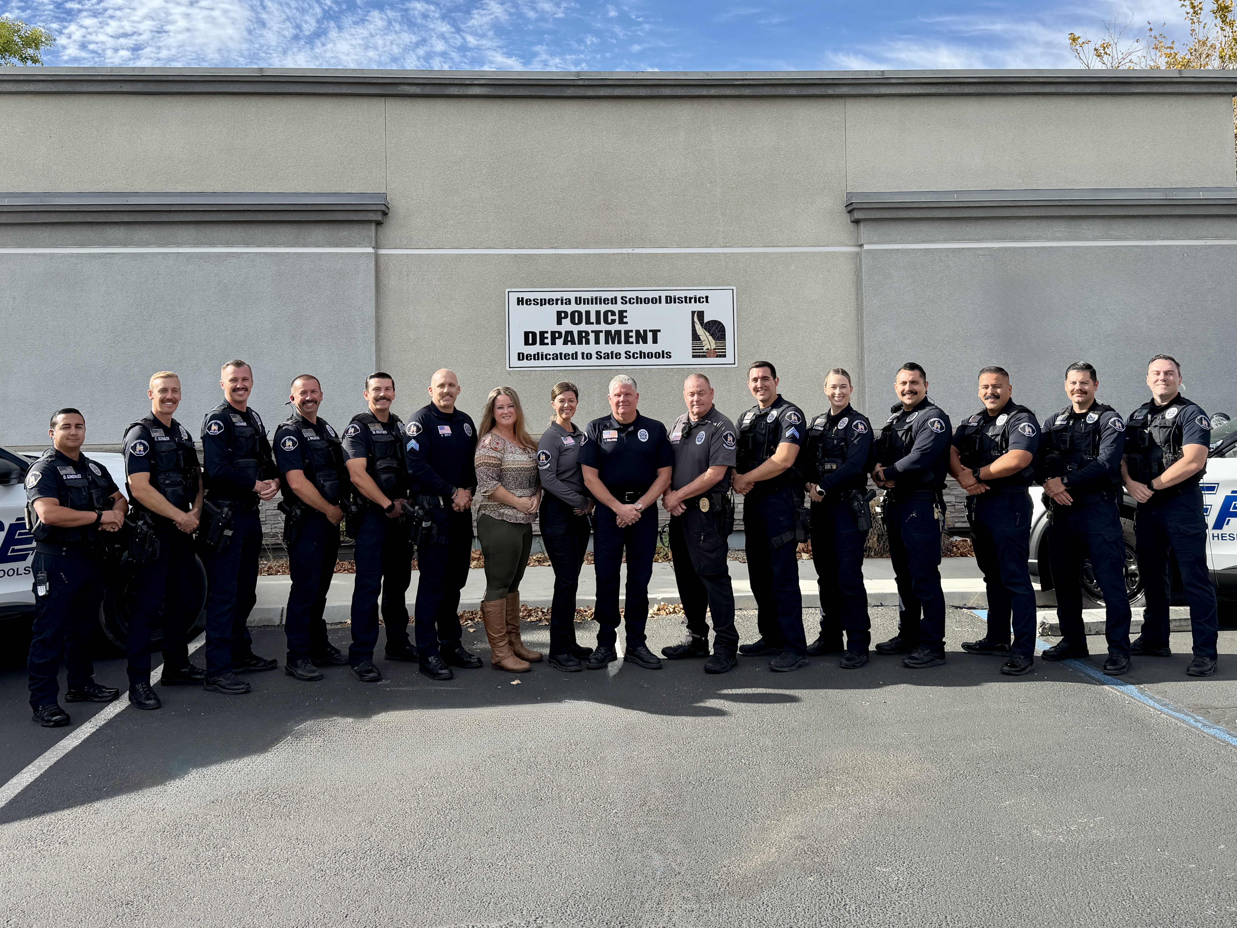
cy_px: 464
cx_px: 618
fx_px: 858
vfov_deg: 56.8
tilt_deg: +3.4
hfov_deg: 71.6
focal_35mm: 24
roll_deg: -0.2
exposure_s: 1/2907
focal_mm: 6.76
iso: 80
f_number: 1.78
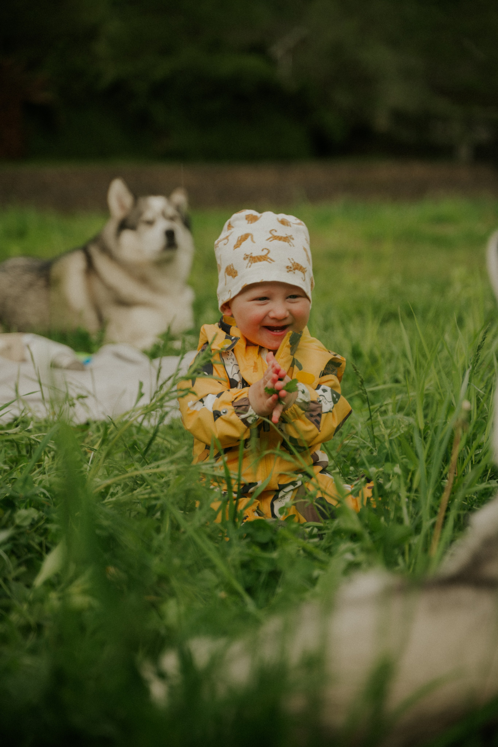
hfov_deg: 18.9
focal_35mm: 72
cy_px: 374
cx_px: 249
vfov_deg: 28.1
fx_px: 1493
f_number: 2.8
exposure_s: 1/80
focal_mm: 72
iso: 100
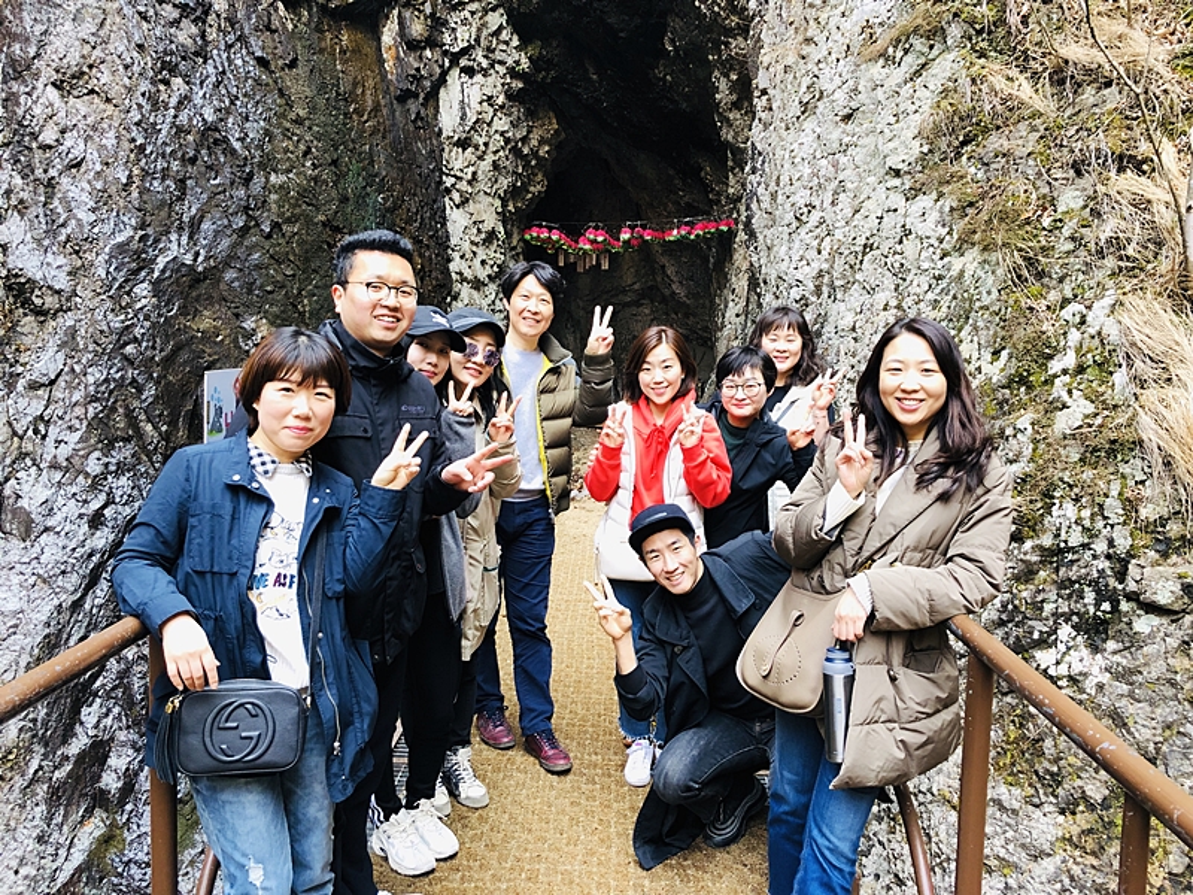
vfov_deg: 49.7
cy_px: 448
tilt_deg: -5.9
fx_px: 965
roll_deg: -1.8
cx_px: 596
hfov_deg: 63.4
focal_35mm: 28
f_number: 1.8
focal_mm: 4
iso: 32
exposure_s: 1/30
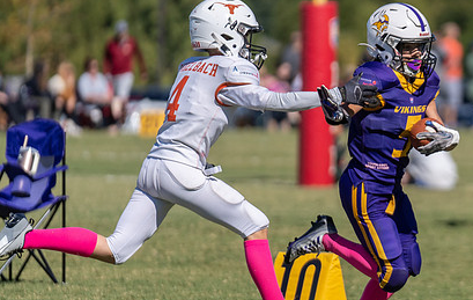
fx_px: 6651
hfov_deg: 4.1
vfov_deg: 2.6
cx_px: 462
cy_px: 177
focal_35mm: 514
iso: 100
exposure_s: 1/3200
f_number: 2.8
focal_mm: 200
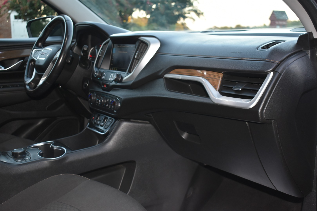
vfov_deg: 30.9
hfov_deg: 45.0
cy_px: 106
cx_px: 158
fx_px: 383
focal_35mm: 44
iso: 900
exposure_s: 1/60
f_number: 4.2
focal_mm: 29
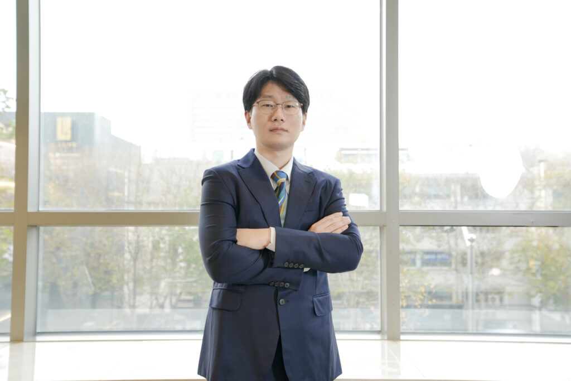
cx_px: 286
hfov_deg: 54.4
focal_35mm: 35
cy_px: 190
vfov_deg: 37.9
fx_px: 555
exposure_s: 1/80
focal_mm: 35
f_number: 3.5
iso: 640
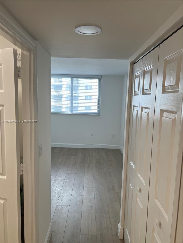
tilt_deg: -7.1
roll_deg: -1.2
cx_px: 92
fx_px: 183
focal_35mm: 26
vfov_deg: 67.3
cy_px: 122
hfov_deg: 53.1
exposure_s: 1/163
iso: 50
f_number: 1.5
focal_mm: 5.7
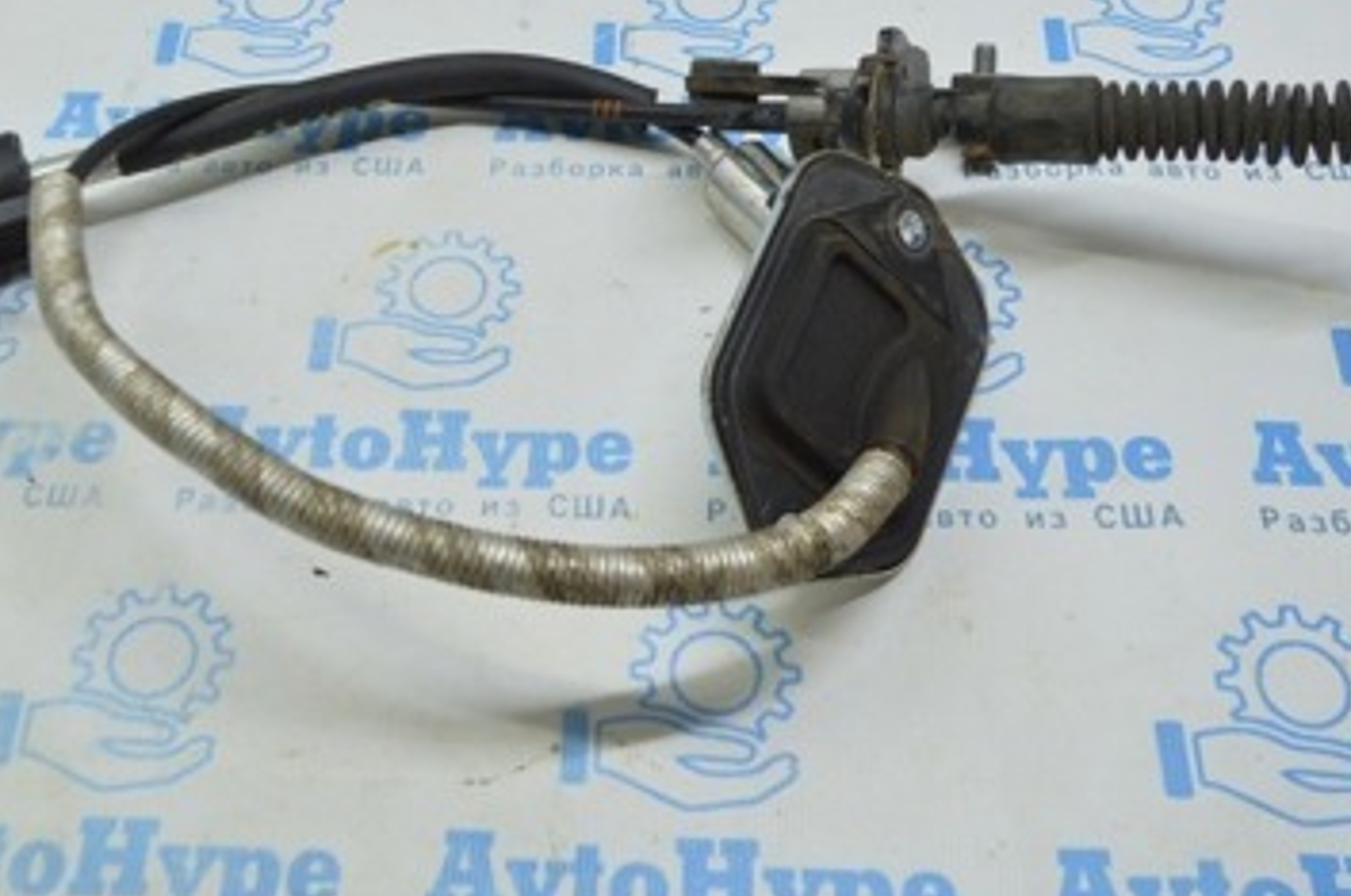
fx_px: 1836
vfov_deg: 27.0
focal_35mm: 49
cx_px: 475
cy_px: 209
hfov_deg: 40.0
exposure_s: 1/100
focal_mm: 18
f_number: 3.5
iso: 400
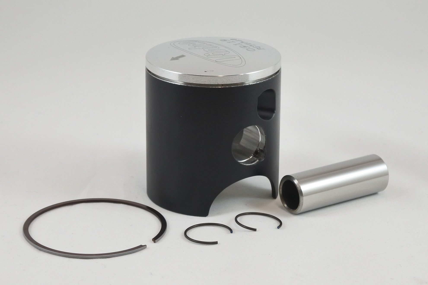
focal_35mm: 57
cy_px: 142
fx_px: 678
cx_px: 214
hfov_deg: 35.1
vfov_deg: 23.8
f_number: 4.8
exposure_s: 1/125
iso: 400
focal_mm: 21.4
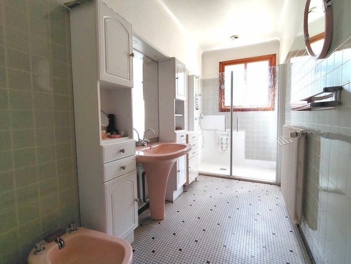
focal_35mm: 17
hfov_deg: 91.0
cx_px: 176
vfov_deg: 74.7
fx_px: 172
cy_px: 132
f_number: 2.2
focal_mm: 1.42
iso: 100
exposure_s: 1/155
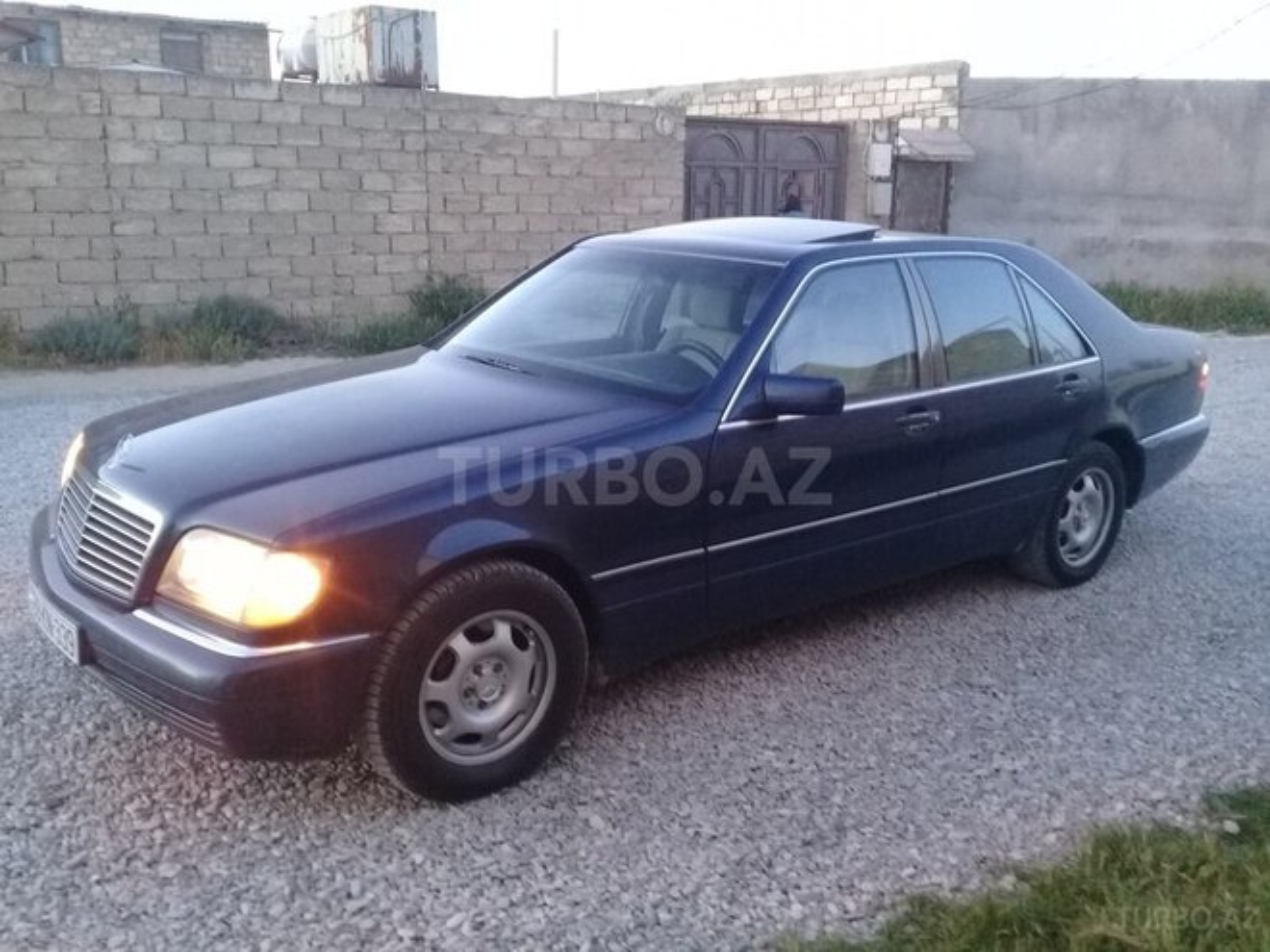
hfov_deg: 58.4
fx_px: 1137
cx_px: 635
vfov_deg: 45.4
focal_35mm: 31
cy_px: 476
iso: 200
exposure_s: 1/17
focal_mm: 3.3
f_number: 2.2
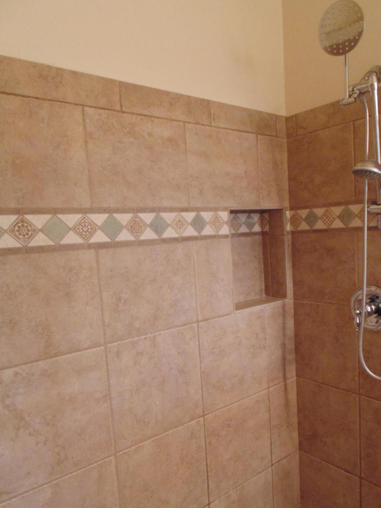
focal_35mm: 26
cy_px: 282
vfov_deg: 67.1
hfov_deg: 52.8
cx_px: 223
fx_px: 382
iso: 320
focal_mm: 4
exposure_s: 1/30
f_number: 3.1
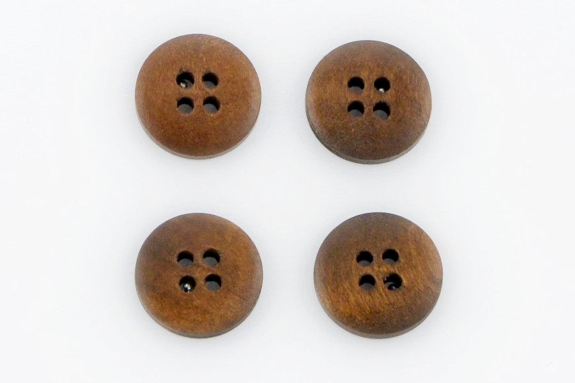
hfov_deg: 24.6
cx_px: 288
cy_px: 192
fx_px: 1318
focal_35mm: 82
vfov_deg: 16.6
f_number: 9
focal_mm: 55
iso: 200
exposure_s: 1/320
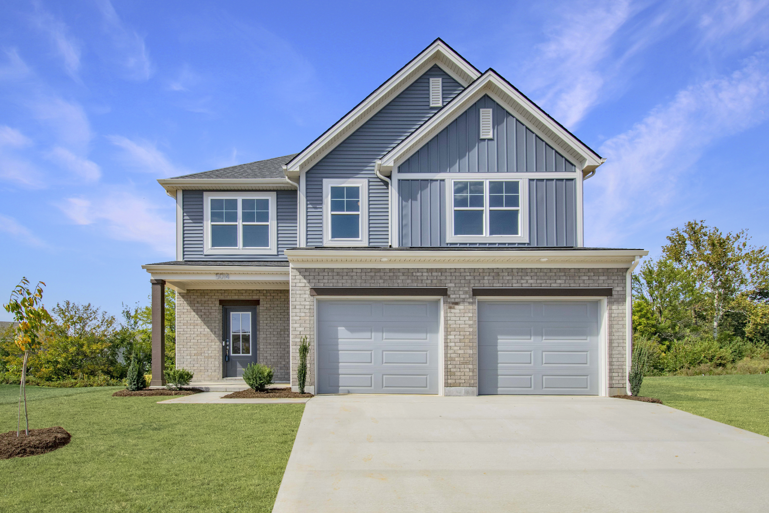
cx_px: 384
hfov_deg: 85.4
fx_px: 417
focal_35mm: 20
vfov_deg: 63.2
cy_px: 256
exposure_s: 1/400
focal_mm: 13
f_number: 10
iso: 200
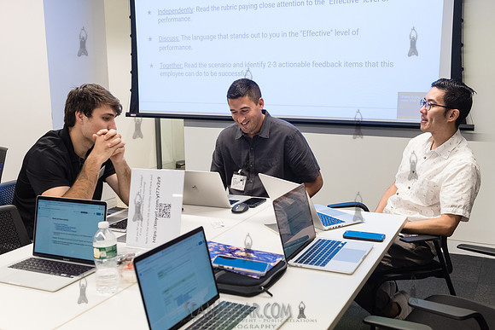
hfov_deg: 49.5
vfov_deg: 34.2
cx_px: 247
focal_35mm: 39
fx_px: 537
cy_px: 165
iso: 2000
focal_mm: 35
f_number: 4.5
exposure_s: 1/250
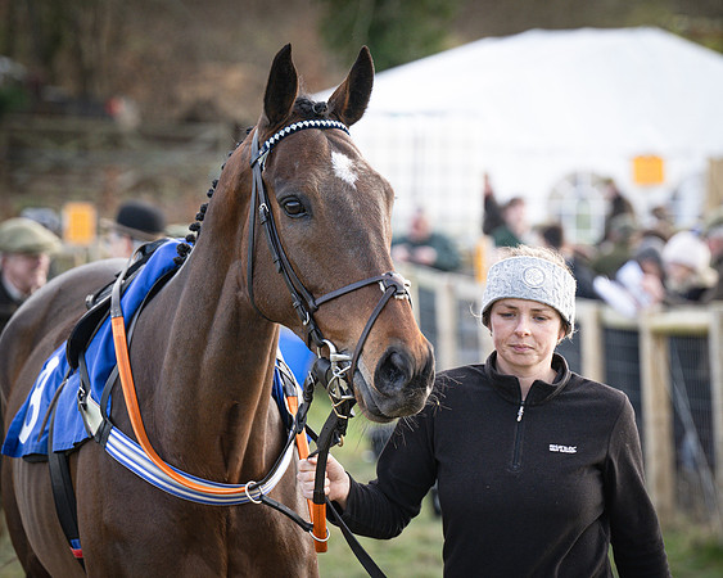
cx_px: 532
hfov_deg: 9.7
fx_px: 4251
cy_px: 298
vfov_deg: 7.8
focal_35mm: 199
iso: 400
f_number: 2.8
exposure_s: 1/800
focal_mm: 96
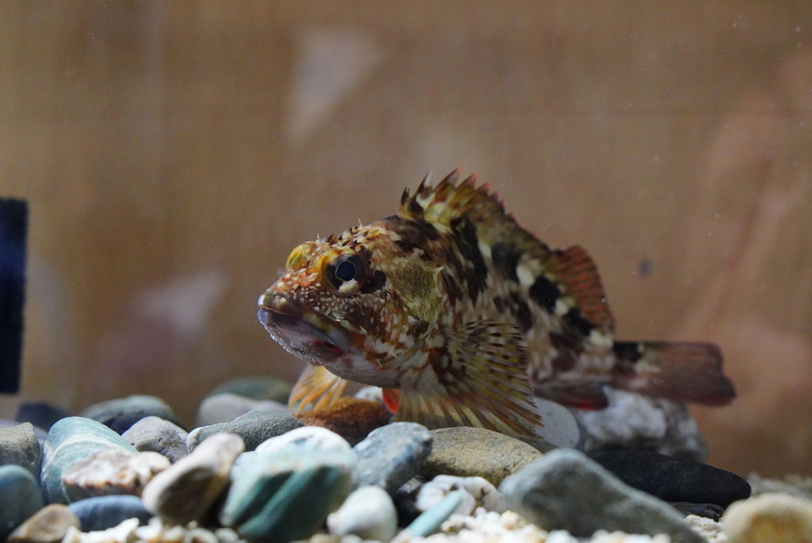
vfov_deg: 18.2
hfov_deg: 27.0
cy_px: 272
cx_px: 406
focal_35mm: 75
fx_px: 1693
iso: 3200
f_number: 3.5
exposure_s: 1/60
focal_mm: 50
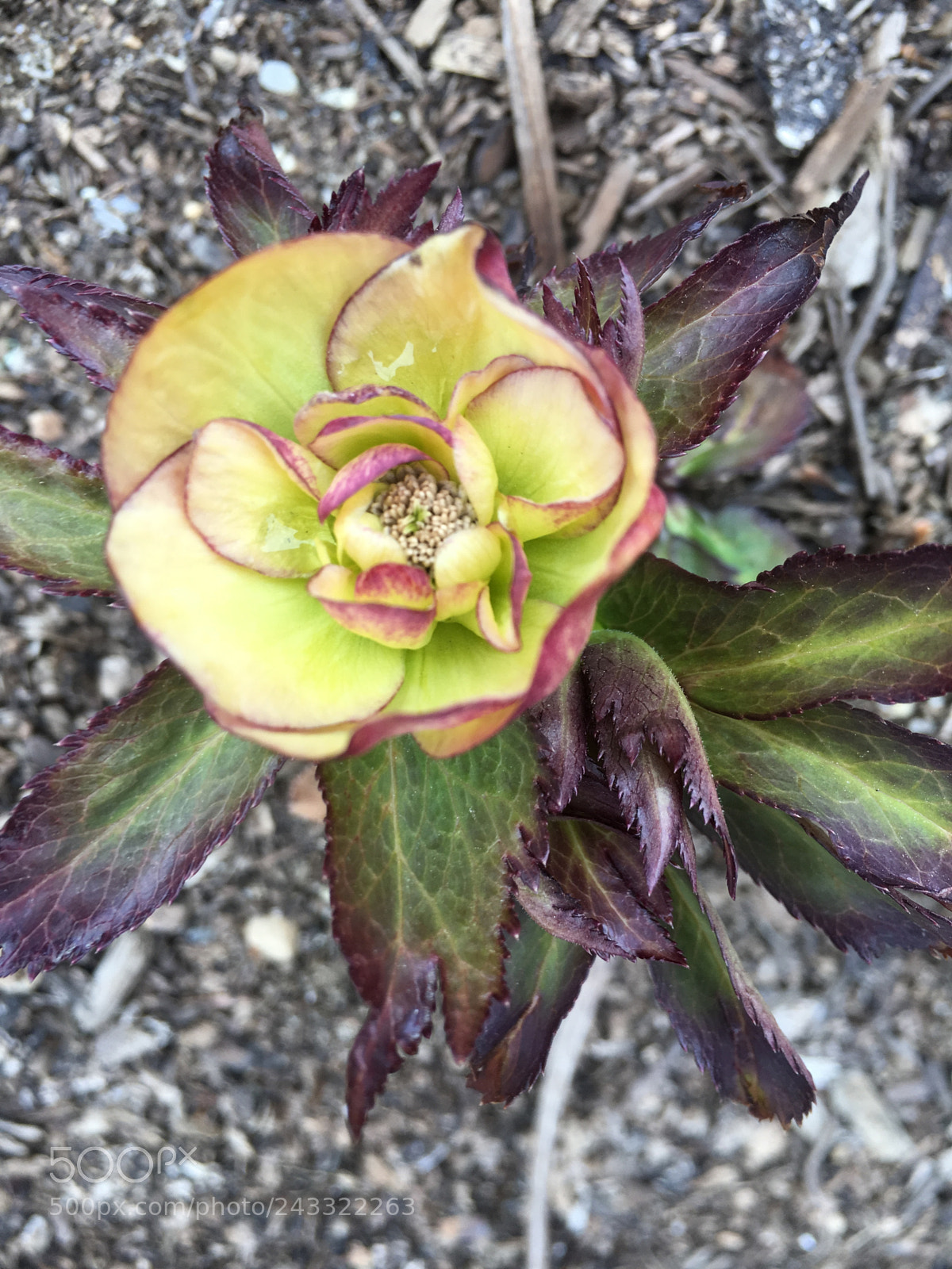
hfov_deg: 48.2
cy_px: 634
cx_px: 476
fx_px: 1063
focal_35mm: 29
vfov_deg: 61.7
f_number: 2.2
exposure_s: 1/120
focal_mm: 4.15
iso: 25
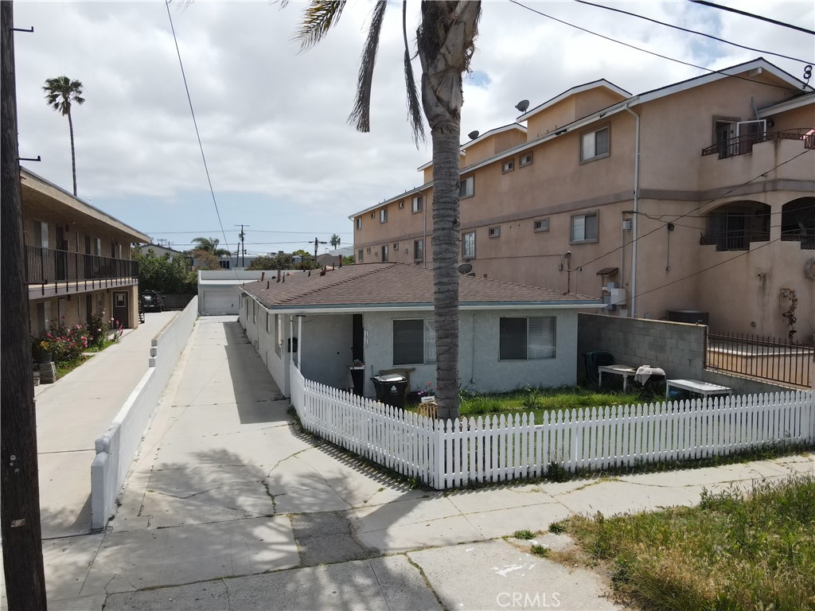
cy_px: 306
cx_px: 408
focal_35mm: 24
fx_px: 565
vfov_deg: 56.8
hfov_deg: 71.6
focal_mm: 4.5
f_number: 2.8
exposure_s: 1/3200
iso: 400
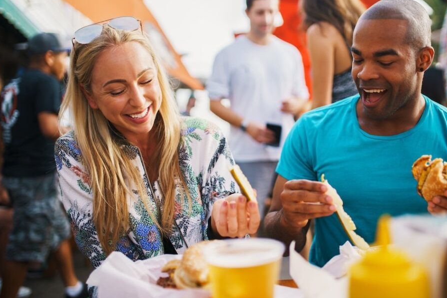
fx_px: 497
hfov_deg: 48.3
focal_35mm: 40
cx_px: 252
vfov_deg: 33.4
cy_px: 134
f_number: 1.6
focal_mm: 35
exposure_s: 1/800
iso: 100
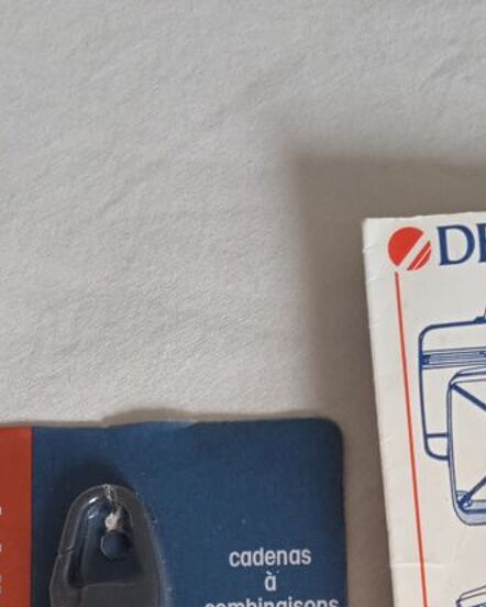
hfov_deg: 22.8
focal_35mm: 66
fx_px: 1186
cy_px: 663
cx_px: 391
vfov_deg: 26.5
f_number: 2.2
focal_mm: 3.43
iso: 369
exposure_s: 1/25
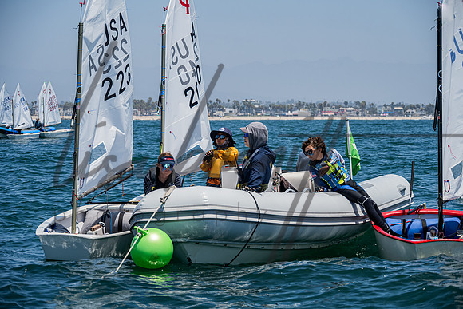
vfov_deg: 11.4
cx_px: 232
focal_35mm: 120
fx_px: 1544
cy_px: 154
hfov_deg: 17.1
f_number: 6.7
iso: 250
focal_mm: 120
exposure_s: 1/1600
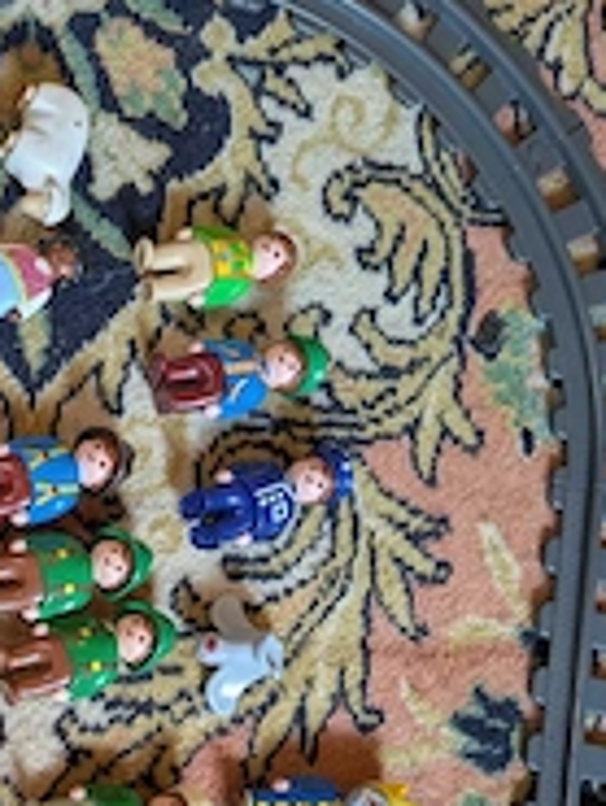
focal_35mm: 54
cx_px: 57
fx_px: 1259
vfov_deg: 34.1
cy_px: 680
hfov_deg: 26.1
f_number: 1.89
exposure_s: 1/50.3
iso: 270
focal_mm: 5.43
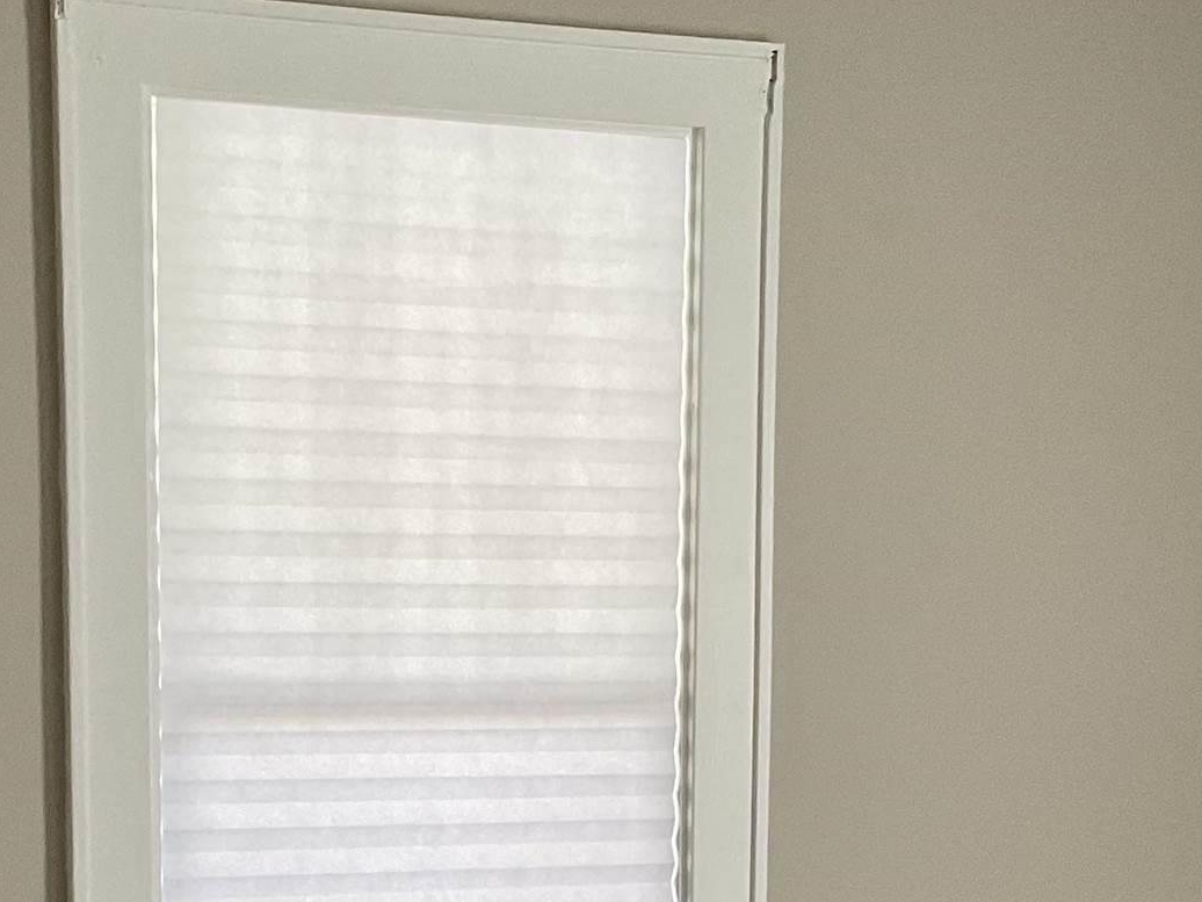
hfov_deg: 22.7
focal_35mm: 86
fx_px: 2986
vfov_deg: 16.7
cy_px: 983
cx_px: 450
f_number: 1.8
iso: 64
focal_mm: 3
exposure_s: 1/75
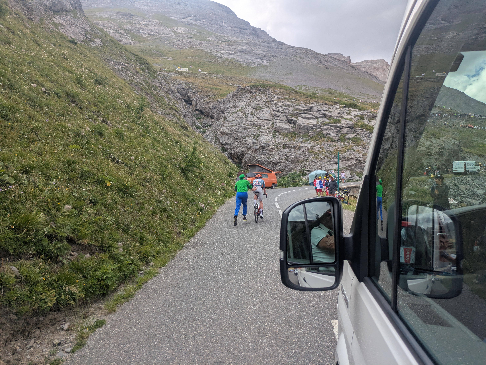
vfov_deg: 54.9
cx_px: 243
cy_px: 182
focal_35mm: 25
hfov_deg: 69.4
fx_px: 351
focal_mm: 5.43
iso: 54
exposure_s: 1/1733
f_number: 1.89
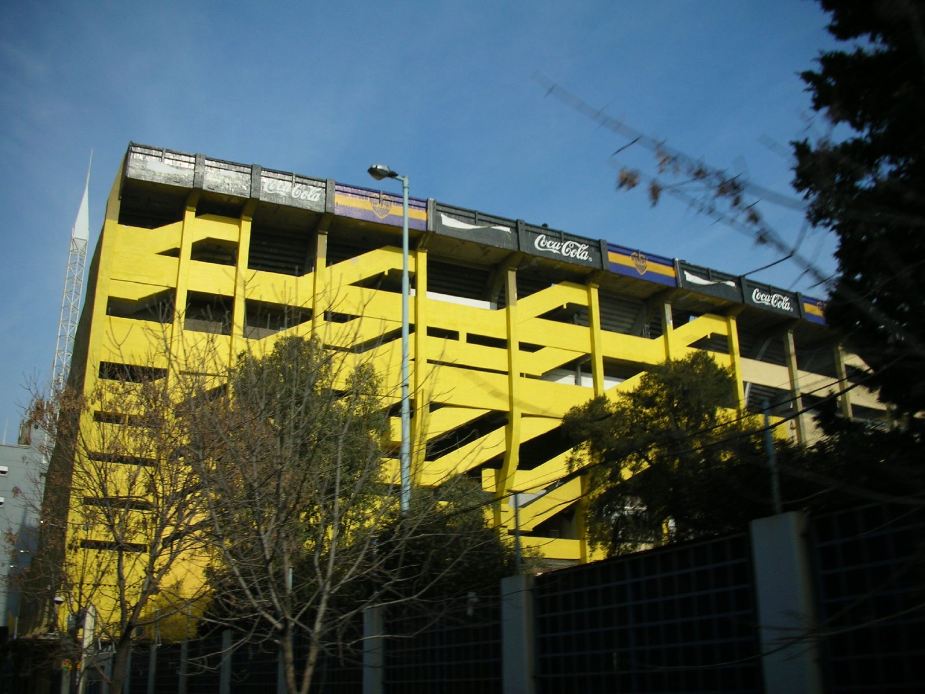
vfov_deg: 40.7
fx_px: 935
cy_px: 347
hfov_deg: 52.6
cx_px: 462
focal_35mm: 35
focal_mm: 5.8
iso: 50
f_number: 8.5
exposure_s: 1/110
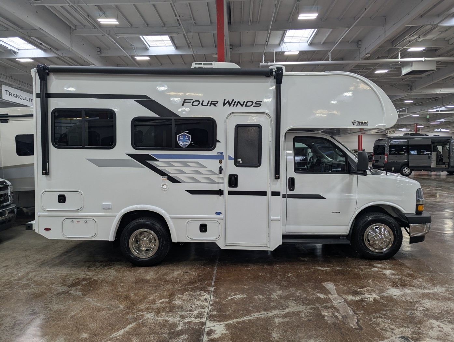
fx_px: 315
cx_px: 227
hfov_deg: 71.5
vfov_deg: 56.9
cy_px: 171
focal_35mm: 24
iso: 36
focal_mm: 6.81
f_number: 1.85
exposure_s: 1/45.2
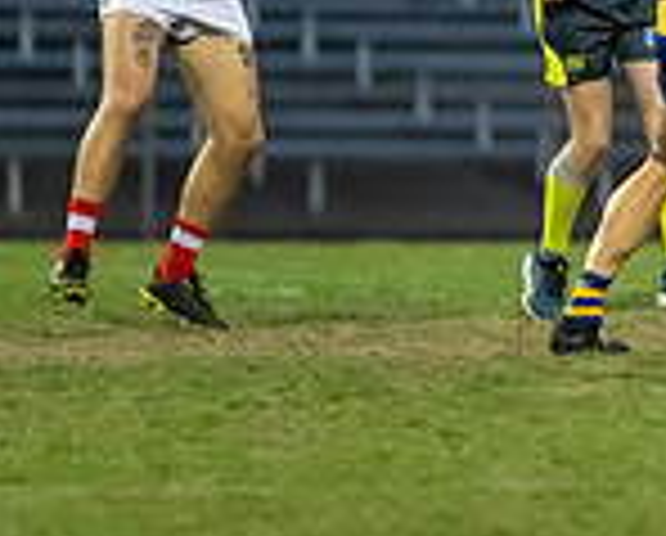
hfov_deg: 1.6
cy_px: -230
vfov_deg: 1.3
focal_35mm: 1205
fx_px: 23799
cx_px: 1260
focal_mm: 300
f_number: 2.8
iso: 10000
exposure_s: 1/1600
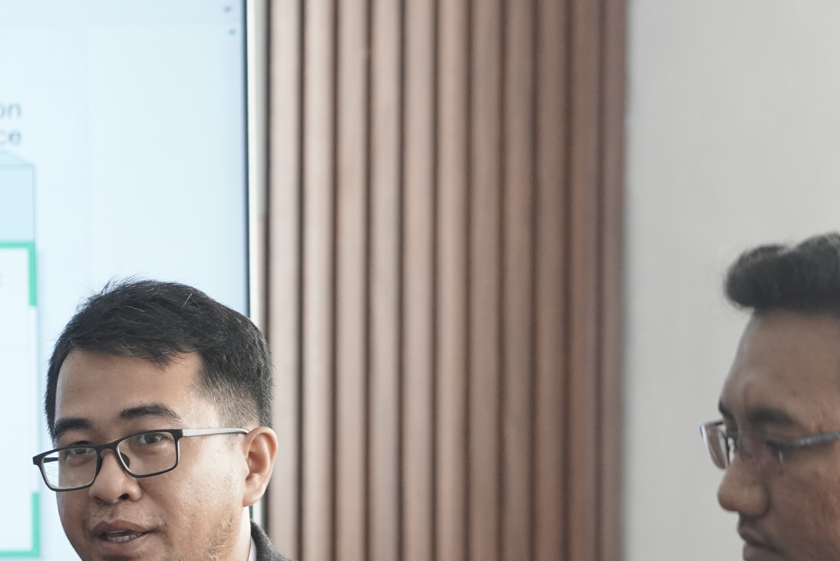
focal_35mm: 472
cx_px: 89
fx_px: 11019
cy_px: 469
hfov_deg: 4.4
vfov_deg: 2.9
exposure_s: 1/125
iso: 1600
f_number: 4
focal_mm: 164
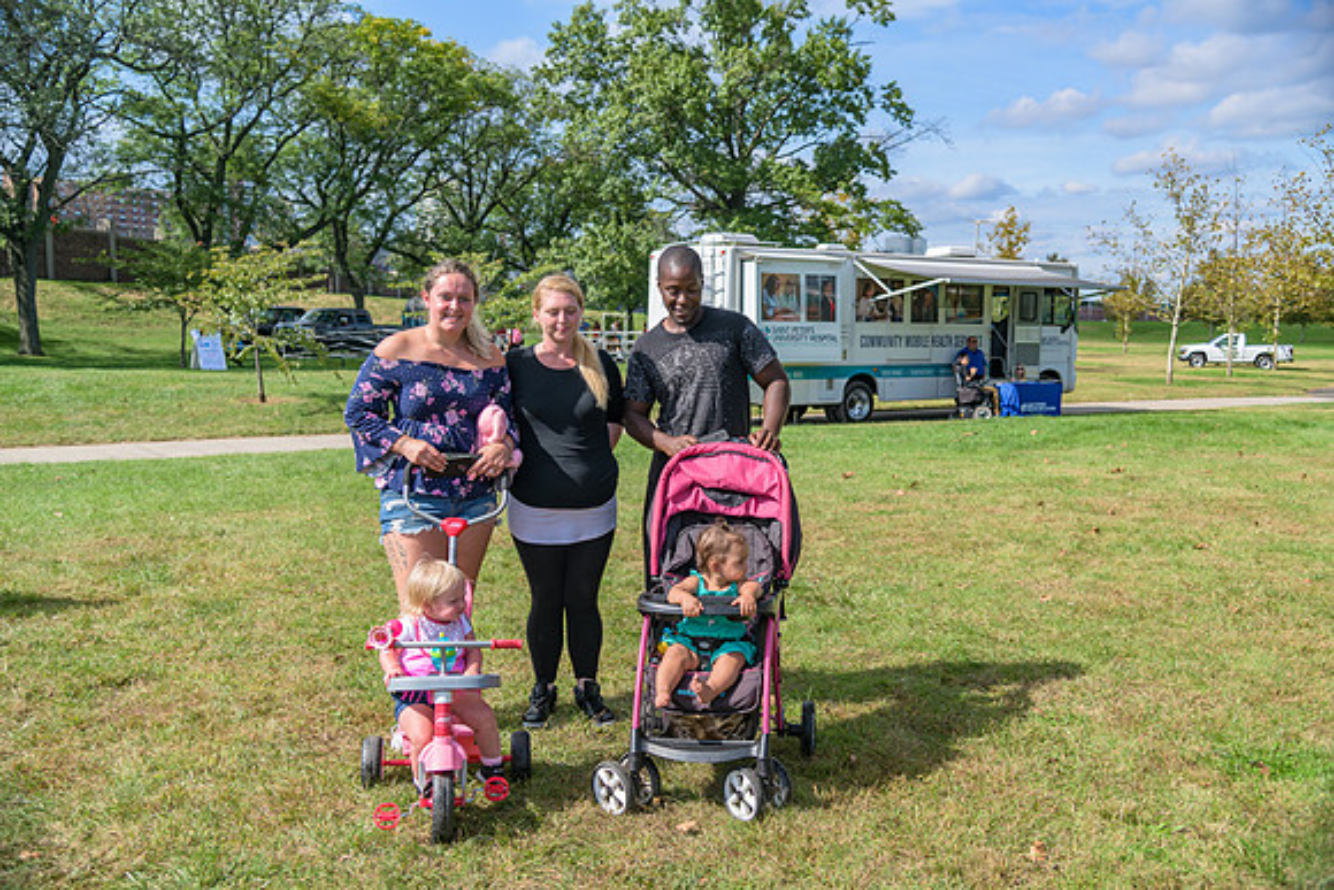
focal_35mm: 34
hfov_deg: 55.8
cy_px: 445
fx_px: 1260
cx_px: 667
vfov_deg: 38.9
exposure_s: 1/250
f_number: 4
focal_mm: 34
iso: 64
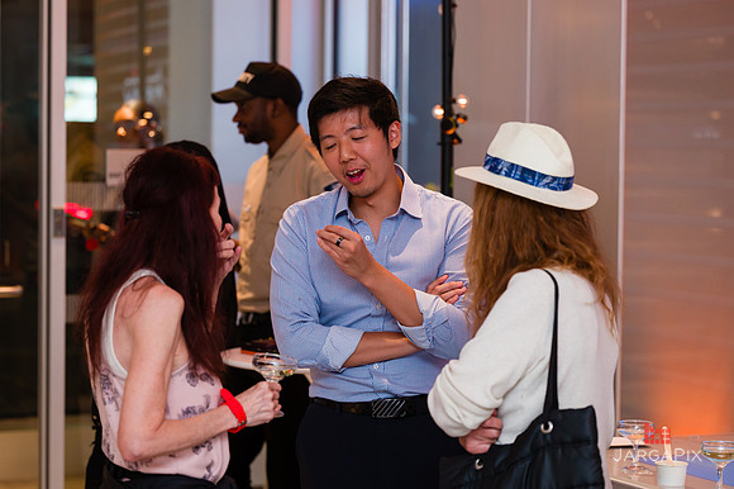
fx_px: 1912
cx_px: 386
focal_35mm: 94
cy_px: 232
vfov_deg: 14.6
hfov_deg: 21.7
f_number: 3.2
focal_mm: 86
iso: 800
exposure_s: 1/160
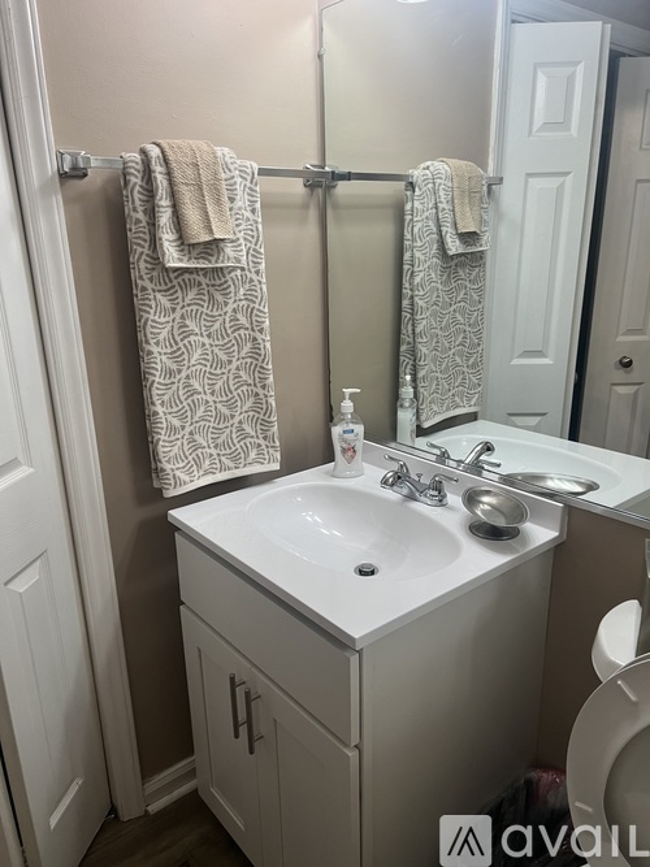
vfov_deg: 67.3
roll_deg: +1.9
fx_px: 651
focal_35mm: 26
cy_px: 434
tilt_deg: -16.2
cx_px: 325
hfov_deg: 53.0
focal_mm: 5.7
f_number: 1.5
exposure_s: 1/60
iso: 80
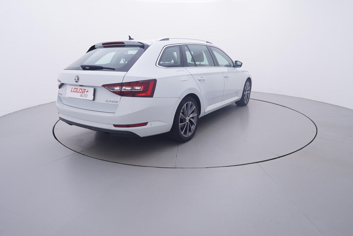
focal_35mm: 22
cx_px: 176
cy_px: 118
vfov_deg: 56.2
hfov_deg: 77.3
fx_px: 221
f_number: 5
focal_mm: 15
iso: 200
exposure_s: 1/80
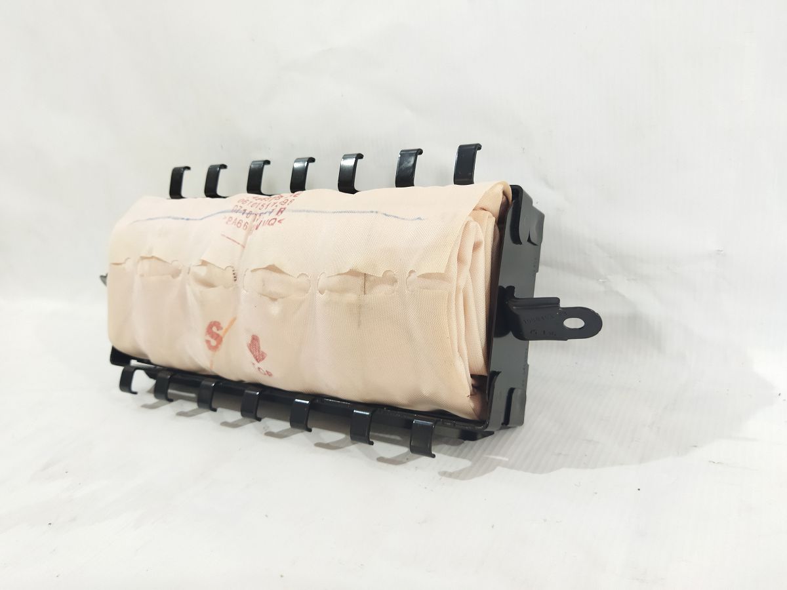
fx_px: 614
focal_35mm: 27
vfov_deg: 51.4
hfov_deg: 65.3
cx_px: 394
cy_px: 295
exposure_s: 1/50
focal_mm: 4.71
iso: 294
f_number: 1.79
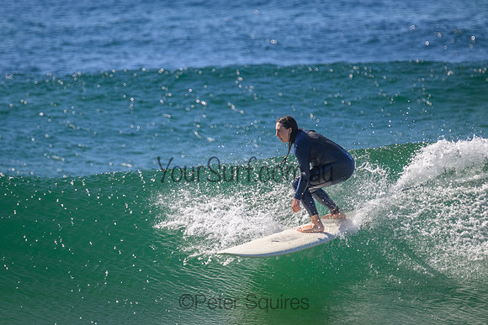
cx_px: 244
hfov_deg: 2.6
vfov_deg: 1.7
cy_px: 162
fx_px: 10846
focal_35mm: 800
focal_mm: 800
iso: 1800
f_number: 11
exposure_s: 1/2000
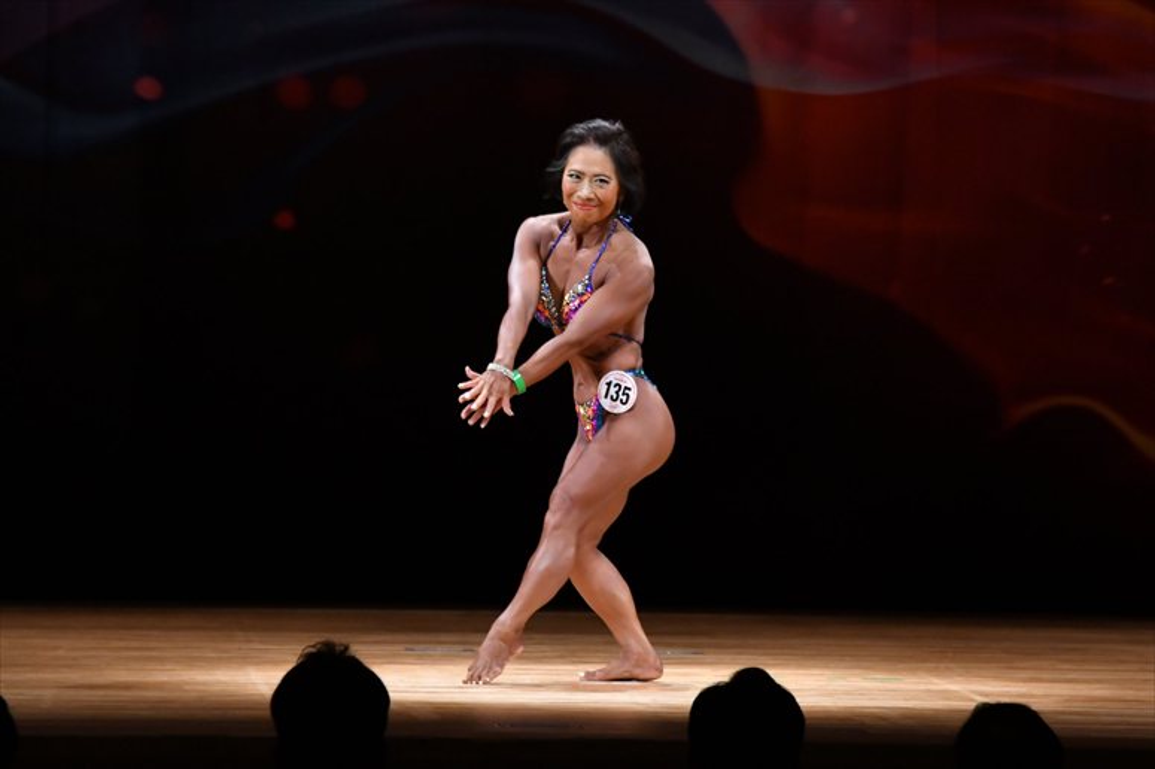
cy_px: 384
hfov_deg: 7.6
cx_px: 578
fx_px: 8658
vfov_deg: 5.1
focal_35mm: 270
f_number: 5.6
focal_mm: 180
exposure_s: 1/400
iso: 3200
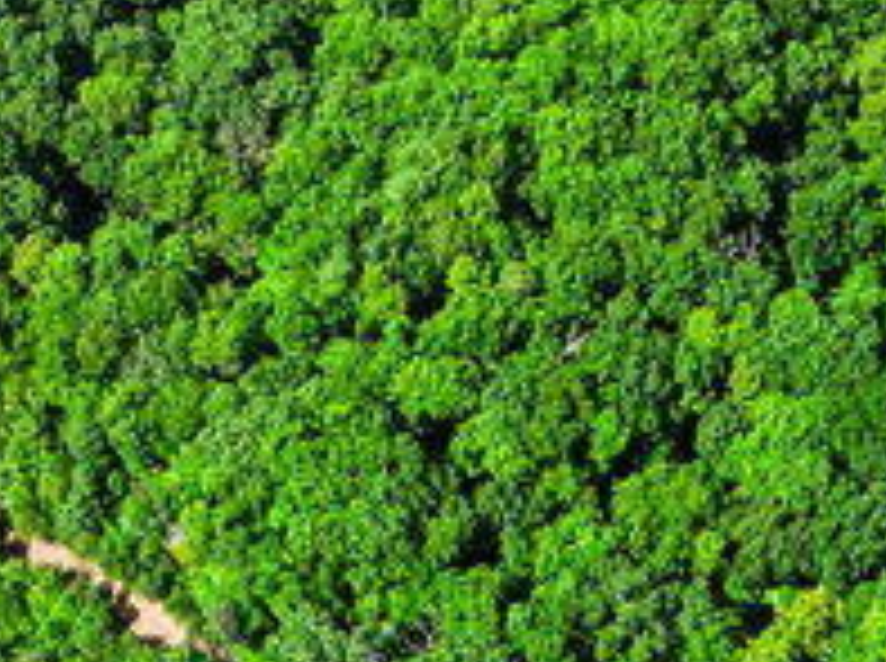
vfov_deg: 10.6
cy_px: 1425
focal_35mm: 125
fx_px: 3194
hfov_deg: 15.5
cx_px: 913
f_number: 2.8
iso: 100
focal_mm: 12.29
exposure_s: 1/30
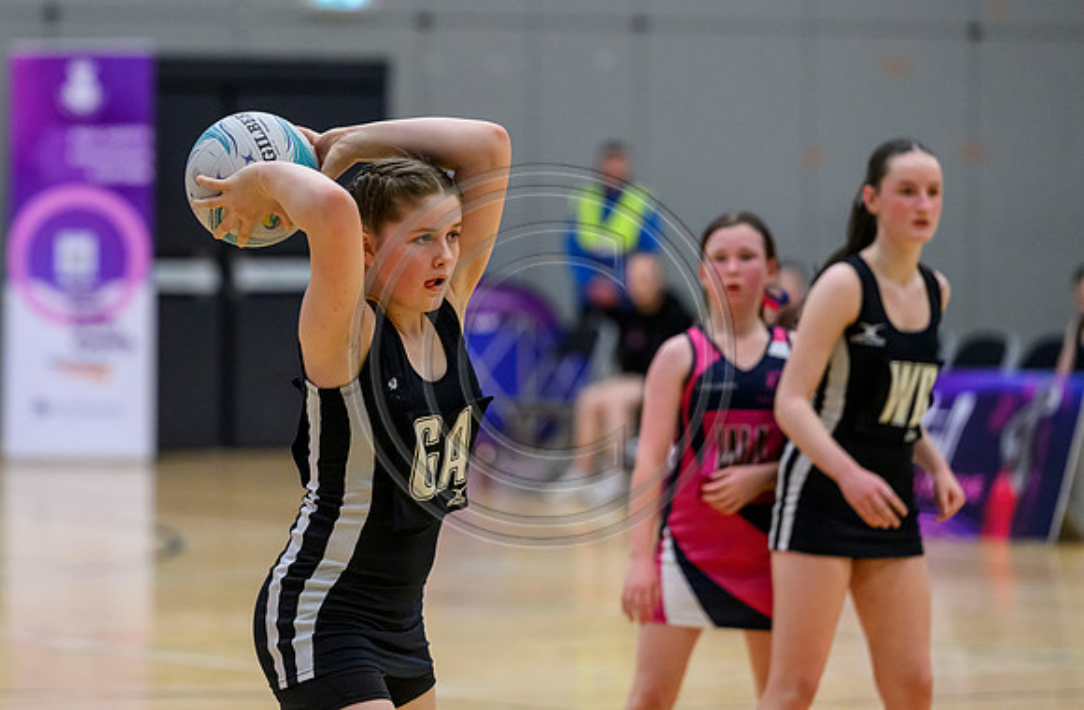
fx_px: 6744
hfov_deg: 9.2
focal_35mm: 225
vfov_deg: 6.0
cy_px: 248
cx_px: 390
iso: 6400
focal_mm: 175
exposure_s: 1/1000
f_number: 3.5
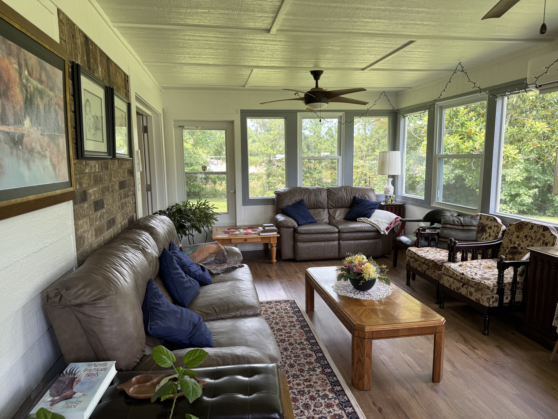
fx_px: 387
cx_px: 279
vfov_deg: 56.8
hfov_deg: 71.6
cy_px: 210
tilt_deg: -6.7
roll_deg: +0.8
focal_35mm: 24
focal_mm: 6.76
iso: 64
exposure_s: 1/224
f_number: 1.78
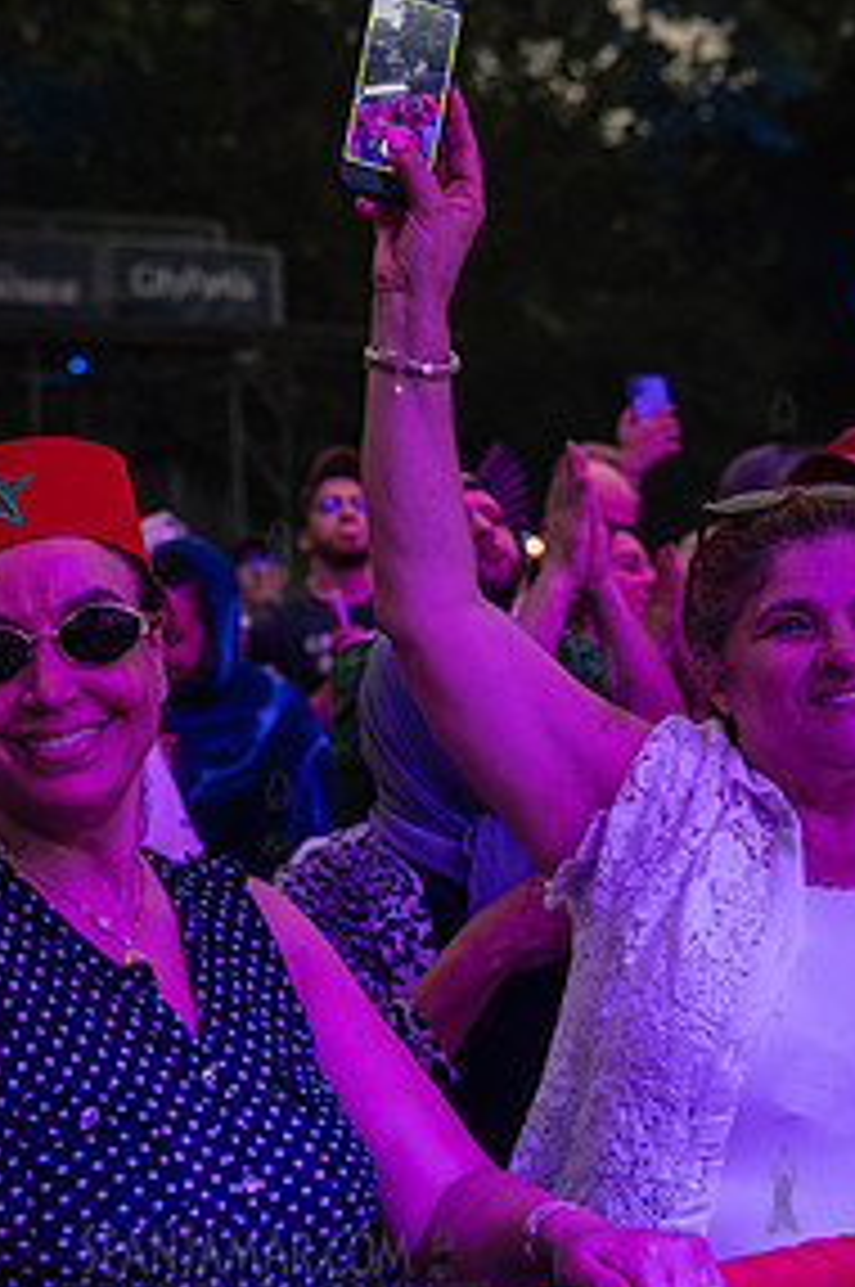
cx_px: 277
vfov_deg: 27.3
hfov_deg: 18.3
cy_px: 810
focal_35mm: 74
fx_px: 2642
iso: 3200
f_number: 3.5
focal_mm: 47
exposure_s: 1/320
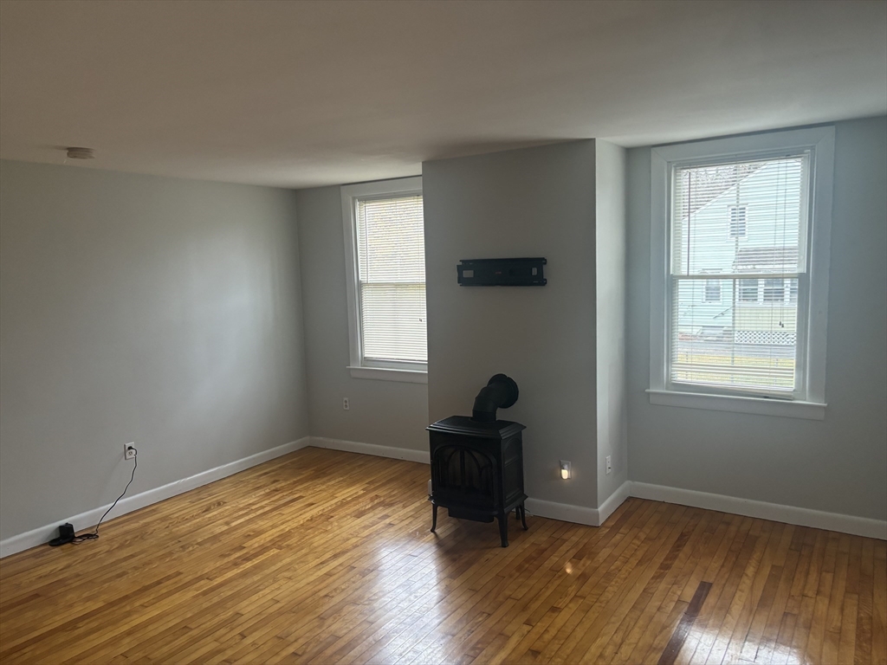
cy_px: 332
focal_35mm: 26
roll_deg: +1.5
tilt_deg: -5.1
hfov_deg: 67.3
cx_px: 444
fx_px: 666
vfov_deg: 53.1
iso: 160
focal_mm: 5.96
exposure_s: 1/60
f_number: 1.6
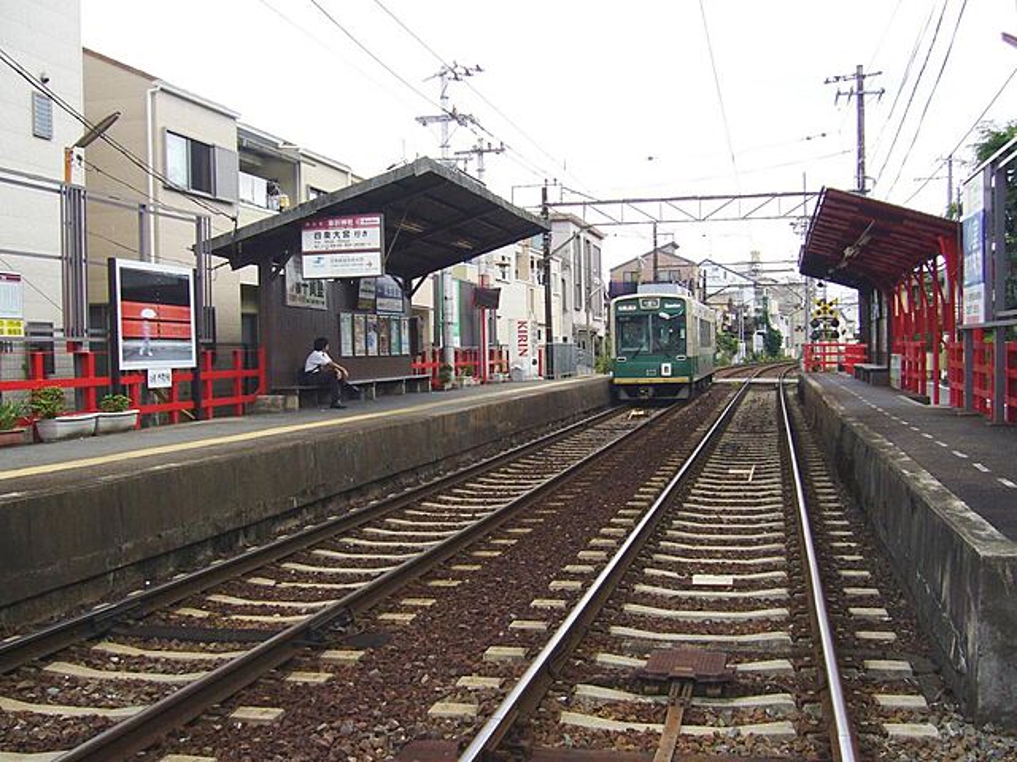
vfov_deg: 40.7
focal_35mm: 35
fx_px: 1028
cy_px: 381
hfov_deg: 52.6
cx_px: 508
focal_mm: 5.8
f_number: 5.6
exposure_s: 1/200
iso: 80
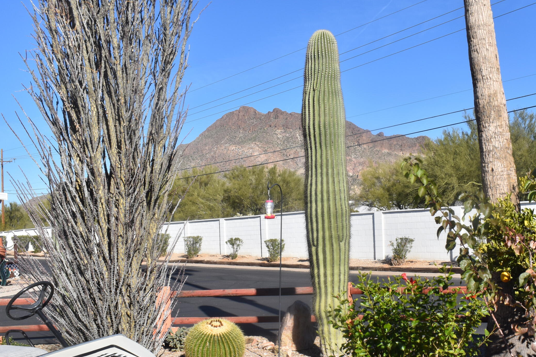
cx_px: 325
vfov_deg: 29.2
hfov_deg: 42.7
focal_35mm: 46
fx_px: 681
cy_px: 243
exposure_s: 1/500
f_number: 11
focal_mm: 21
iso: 200
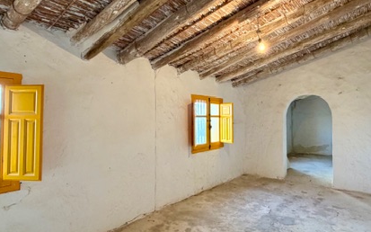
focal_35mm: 23
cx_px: 199
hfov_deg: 77.0
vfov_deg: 53.0
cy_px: 110
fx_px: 233
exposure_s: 1/50
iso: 200
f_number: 2.2
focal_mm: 2.22
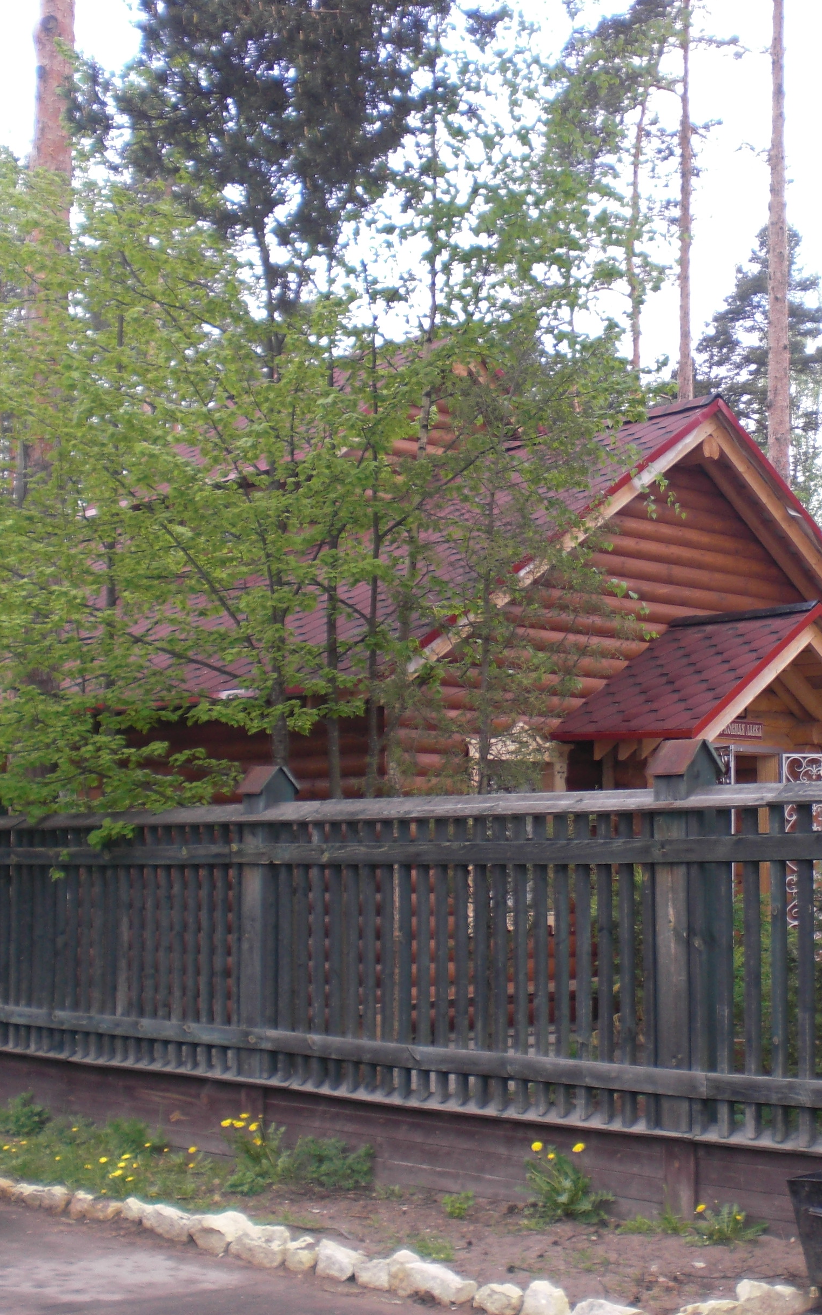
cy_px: 657
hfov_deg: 23.7
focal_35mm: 54
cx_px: 612
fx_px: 1935
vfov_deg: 37.5
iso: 64
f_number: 3.1
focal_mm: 6.3
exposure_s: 1/80
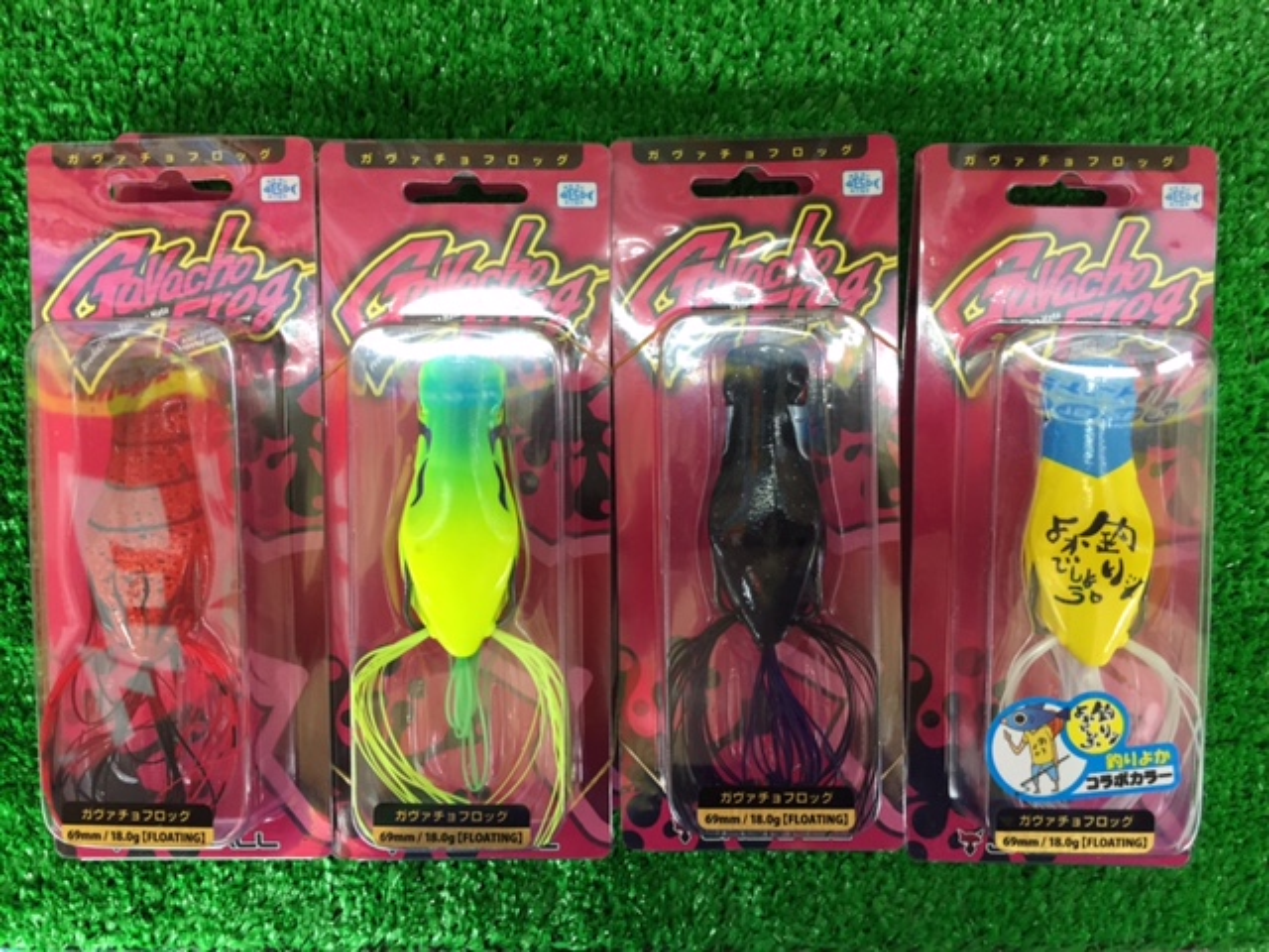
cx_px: 634
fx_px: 1063
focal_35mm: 29
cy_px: 476
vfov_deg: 48.2
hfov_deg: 61.7
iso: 160
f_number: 2.2
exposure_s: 1/33
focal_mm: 4.15
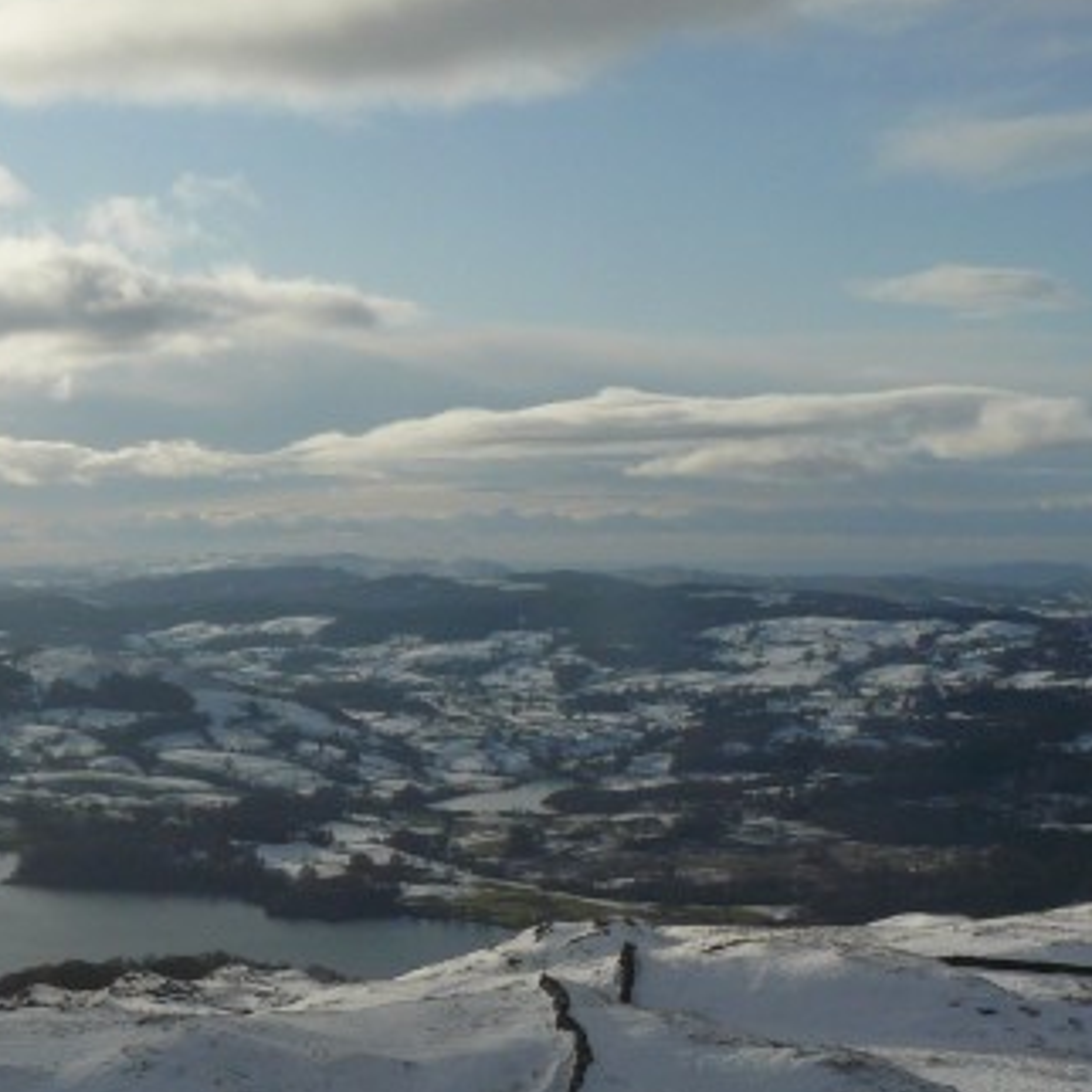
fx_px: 2712
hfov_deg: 22.1
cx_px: 64
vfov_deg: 22.5
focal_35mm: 76
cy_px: 844
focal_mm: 6
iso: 100
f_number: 8
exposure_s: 1/500
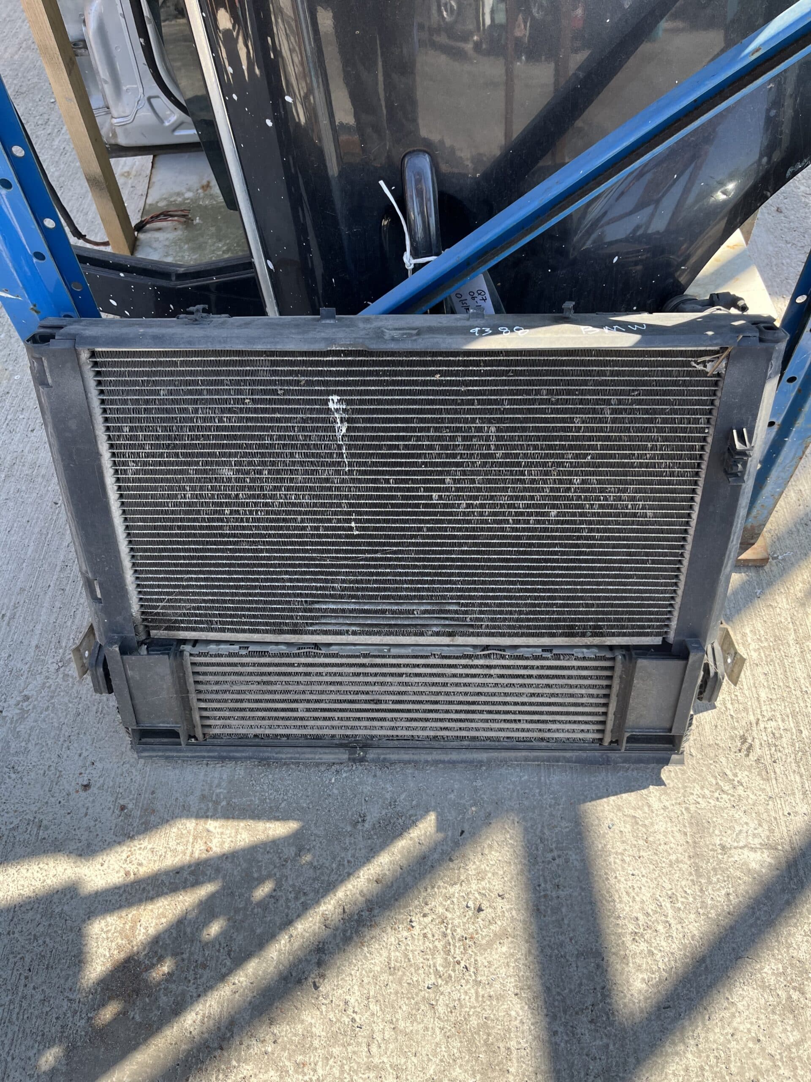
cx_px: 406
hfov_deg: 53.1
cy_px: 541
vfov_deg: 67.3
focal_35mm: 26
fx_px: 812
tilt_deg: -54.4
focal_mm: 5.1
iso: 50
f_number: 1.6
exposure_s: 1/571
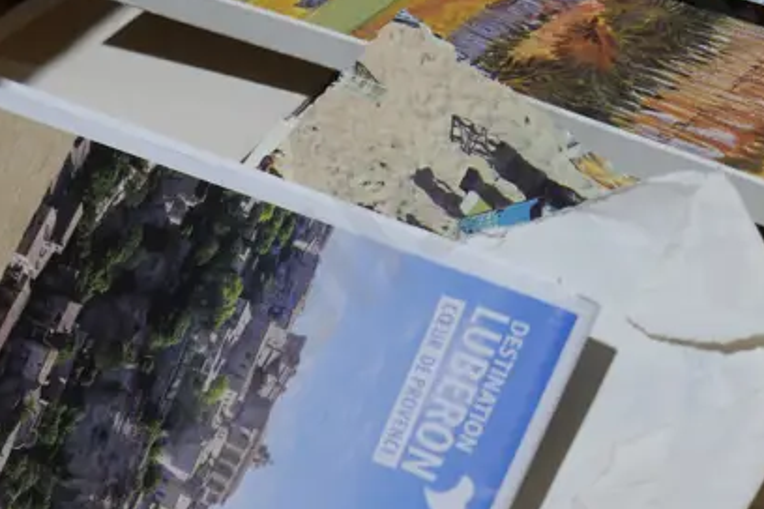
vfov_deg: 14.5
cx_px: 590
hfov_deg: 21.5
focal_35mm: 94
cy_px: 91
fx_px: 1995
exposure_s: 1/125
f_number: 4.5
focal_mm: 18
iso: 200
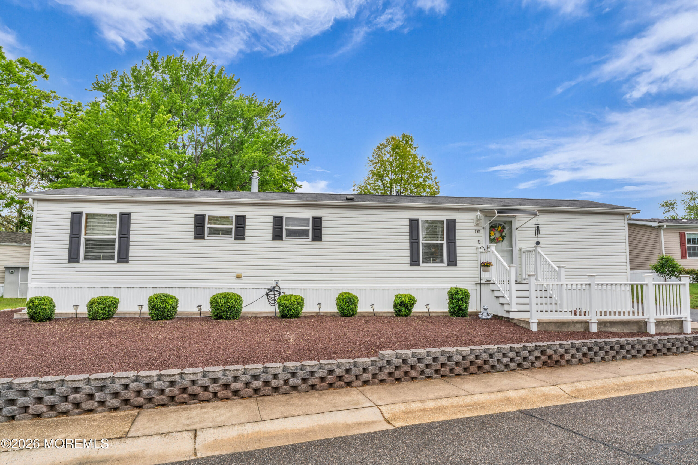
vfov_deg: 62.0
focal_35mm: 20
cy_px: 232
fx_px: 388
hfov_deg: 84.0
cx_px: 349
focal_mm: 20
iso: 100
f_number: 22
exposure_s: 1/20
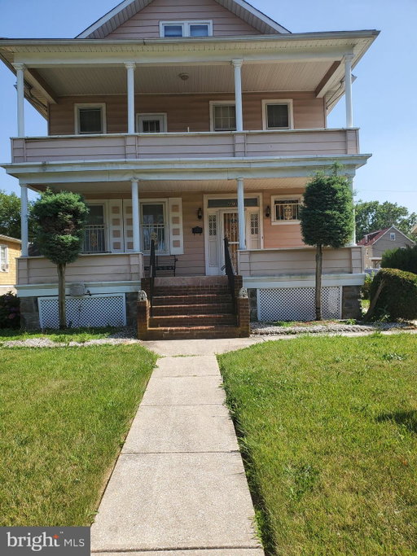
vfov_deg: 67.3
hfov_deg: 53.0
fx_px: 418
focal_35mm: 26
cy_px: 278
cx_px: 208
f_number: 2.4
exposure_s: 1/1193
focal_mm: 4.3
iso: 50
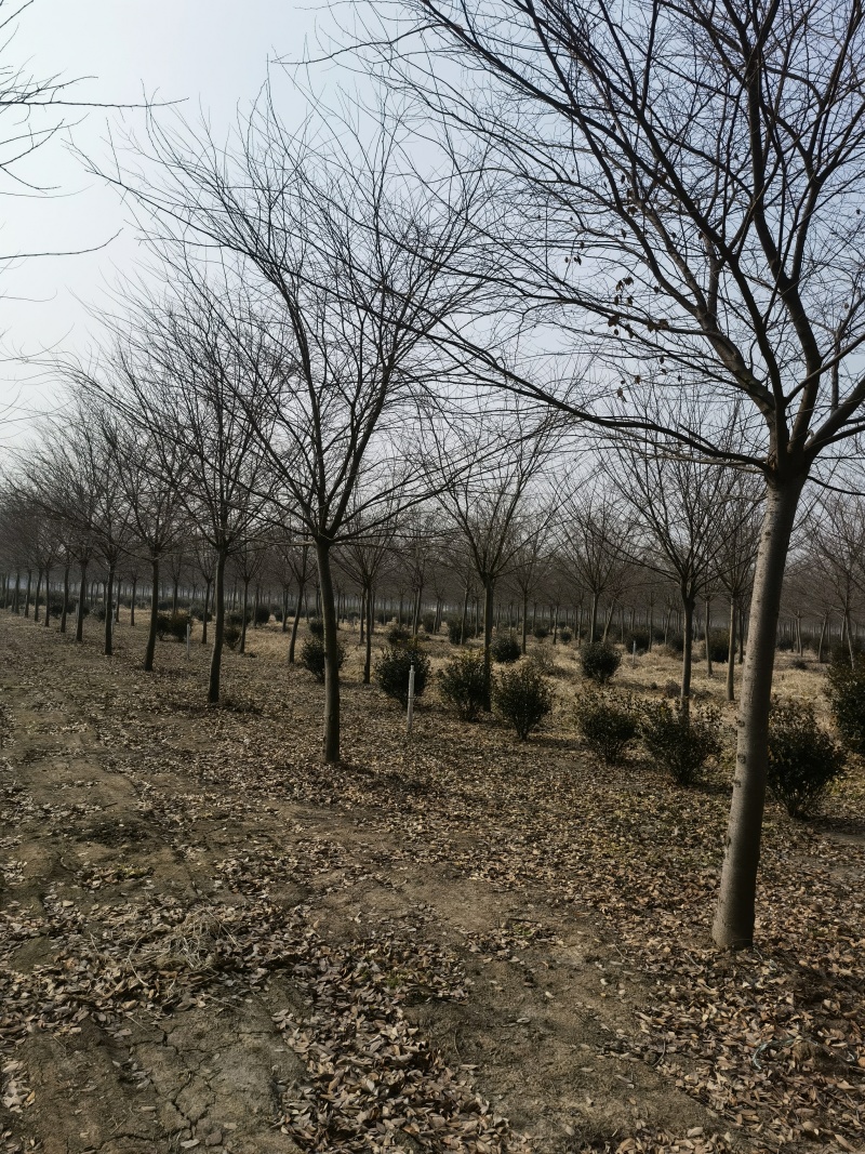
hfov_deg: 51.3
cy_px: 577
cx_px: 432
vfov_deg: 65.3
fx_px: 900
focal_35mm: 27
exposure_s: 1/9259
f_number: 1.9
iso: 50
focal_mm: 6.67
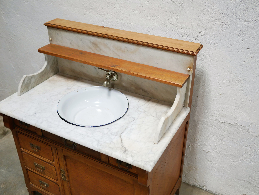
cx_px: 130
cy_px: 98
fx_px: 299
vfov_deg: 36.0
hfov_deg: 46.8
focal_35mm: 40
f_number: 1.7
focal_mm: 20
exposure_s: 1/60
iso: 320
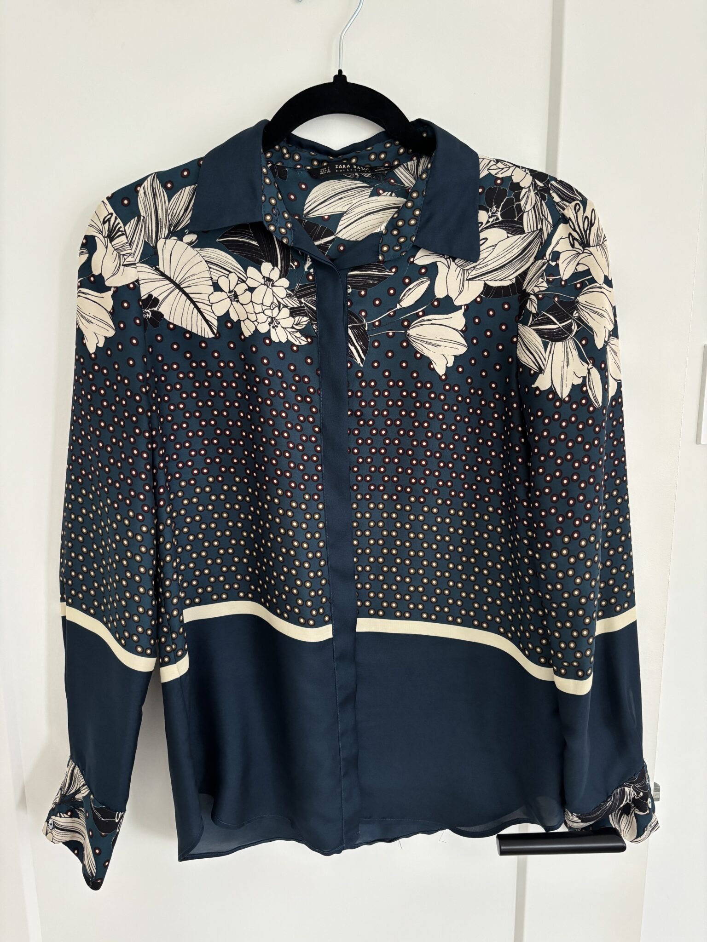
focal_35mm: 26
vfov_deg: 67.3
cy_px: 471
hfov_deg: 53.1
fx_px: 708
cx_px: 354
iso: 200
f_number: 1.6
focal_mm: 5.96
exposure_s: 1/60
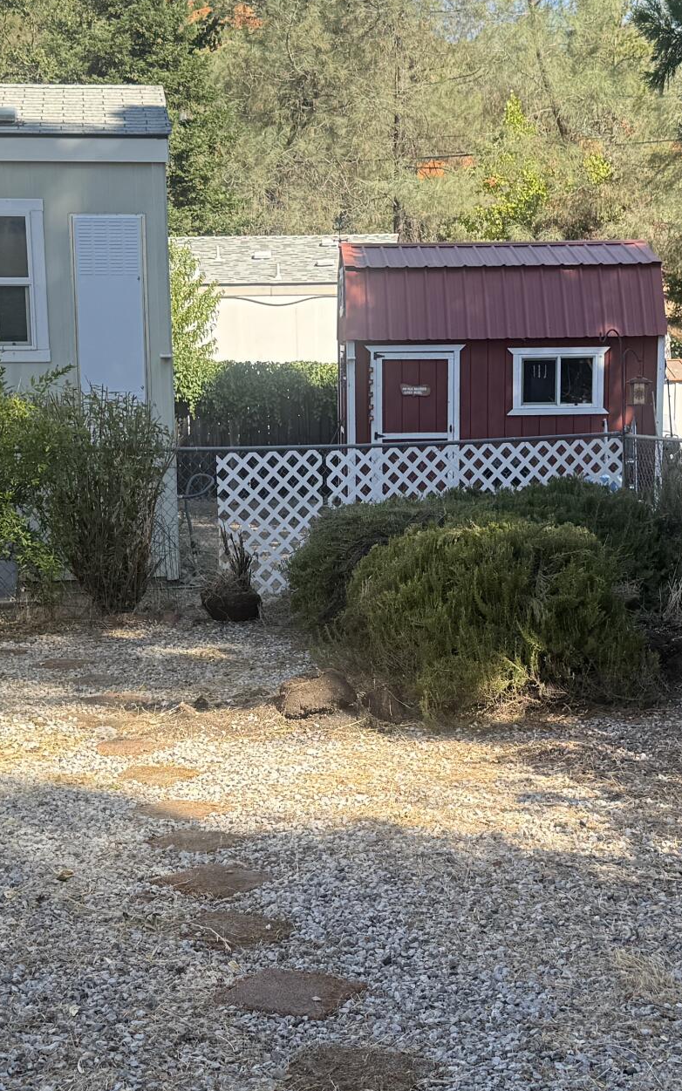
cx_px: 343
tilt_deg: -8.2
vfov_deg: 33.4
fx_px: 1814
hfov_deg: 21.3
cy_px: 634
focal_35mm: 61
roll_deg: +0.6
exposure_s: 1/1361
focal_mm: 6.76
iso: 100
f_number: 1.78
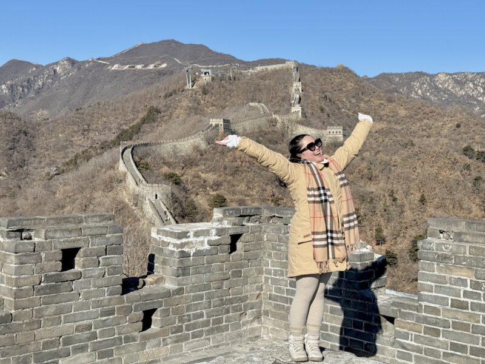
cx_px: 242
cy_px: 182
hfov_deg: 39.7
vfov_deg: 30.3
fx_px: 673
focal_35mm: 48
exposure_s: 1/5208
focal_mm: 6.76
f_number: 1.78
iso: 64
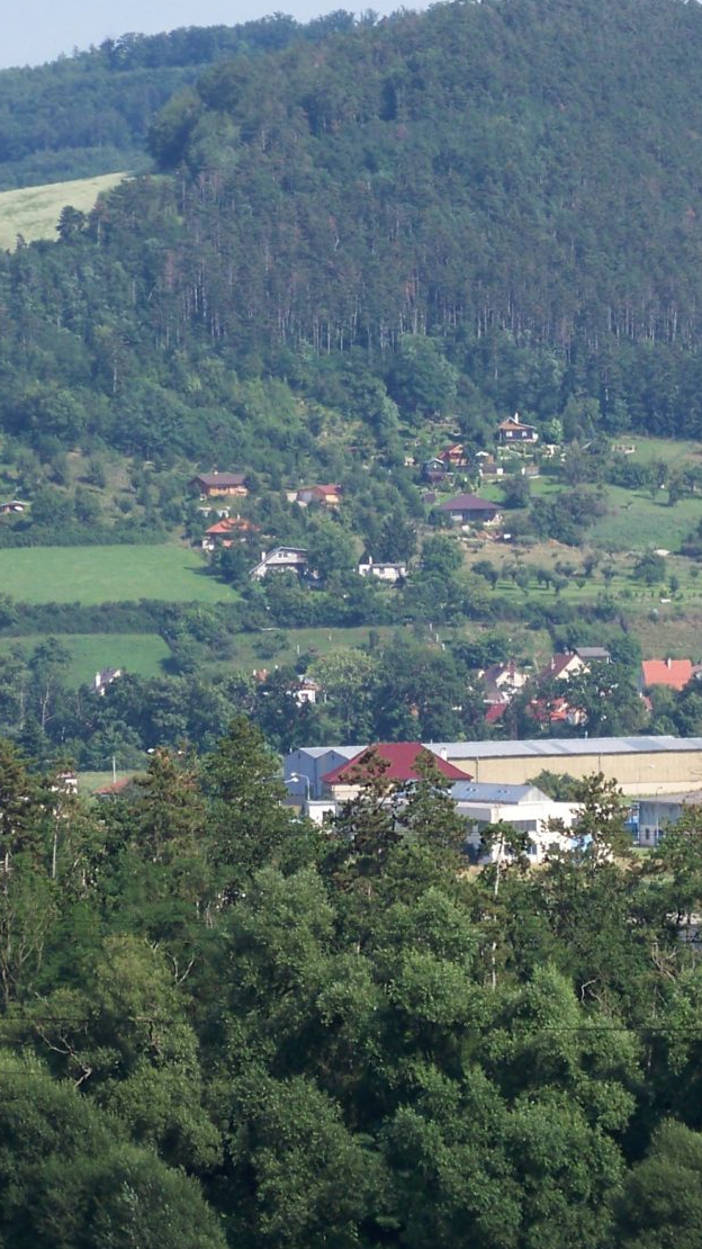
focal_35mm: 370
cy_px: 606
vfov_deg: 5.8
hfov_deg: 3.3
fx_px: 12250
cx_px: 992
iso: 64
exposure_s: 1/640
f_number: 3.6
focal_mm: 29.3
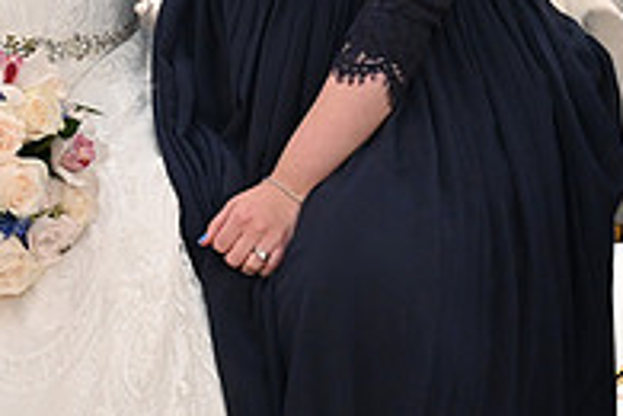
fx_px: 2578
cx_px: 438
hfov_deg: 13.7
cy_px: -179
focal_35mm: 149
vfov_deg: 9.0
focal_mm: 50
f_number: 4
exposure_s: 1/100
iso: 3200
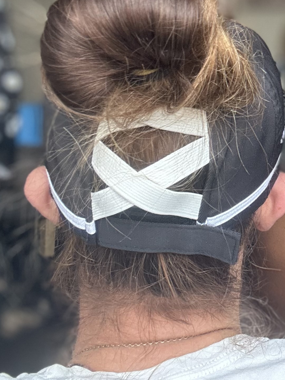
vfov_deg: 29.0
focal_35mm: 64
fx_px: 703
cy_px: 37
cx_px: 300
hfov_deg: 21.9
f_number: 1.9
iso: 160
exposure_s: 1/60
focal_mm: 2.69
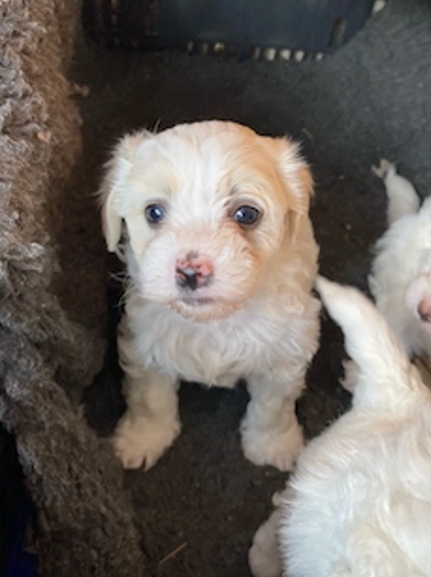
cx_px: 273
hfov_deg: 41.4
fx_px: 565
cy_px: 281
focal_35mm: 34
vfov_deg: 54.0
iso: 100
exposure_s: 1/121
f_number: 1.8
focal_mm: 4.25
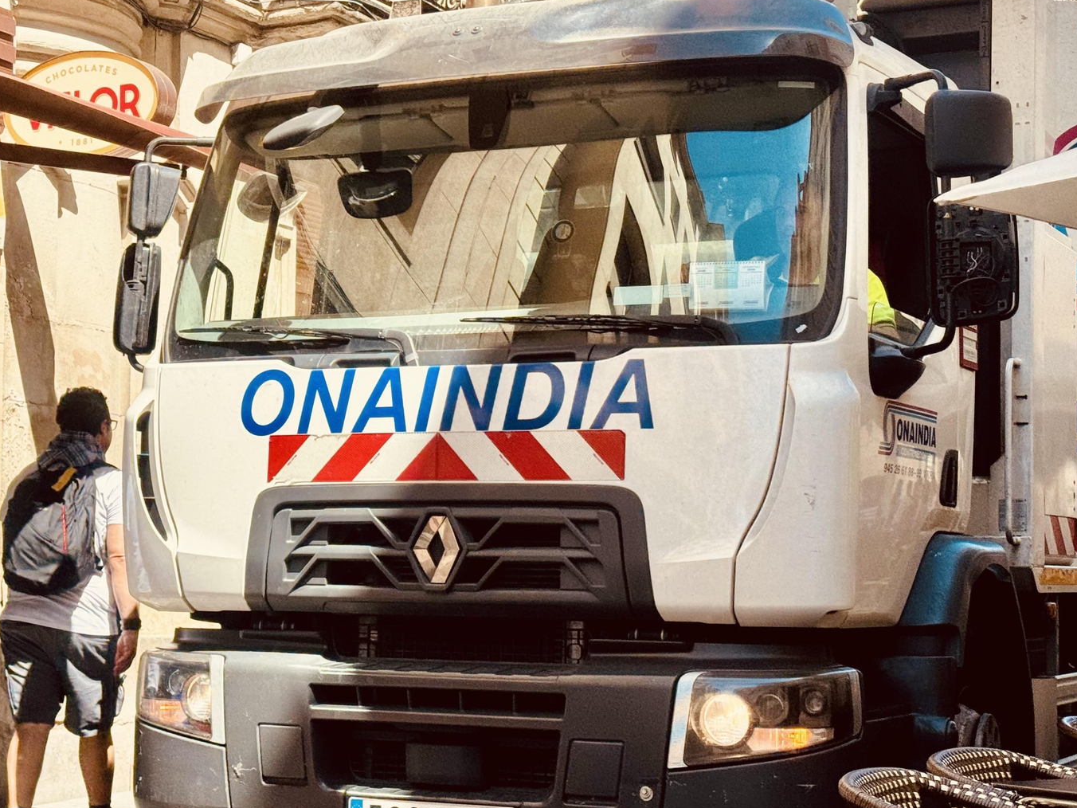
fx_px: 2209
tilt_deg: +4.0
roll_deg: -0.3
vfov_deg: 20.7
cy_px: 433
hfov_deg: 27.4
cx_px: 467
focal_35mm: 71
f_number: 1.78
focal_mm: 6.76
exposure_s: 1/1923
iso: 64
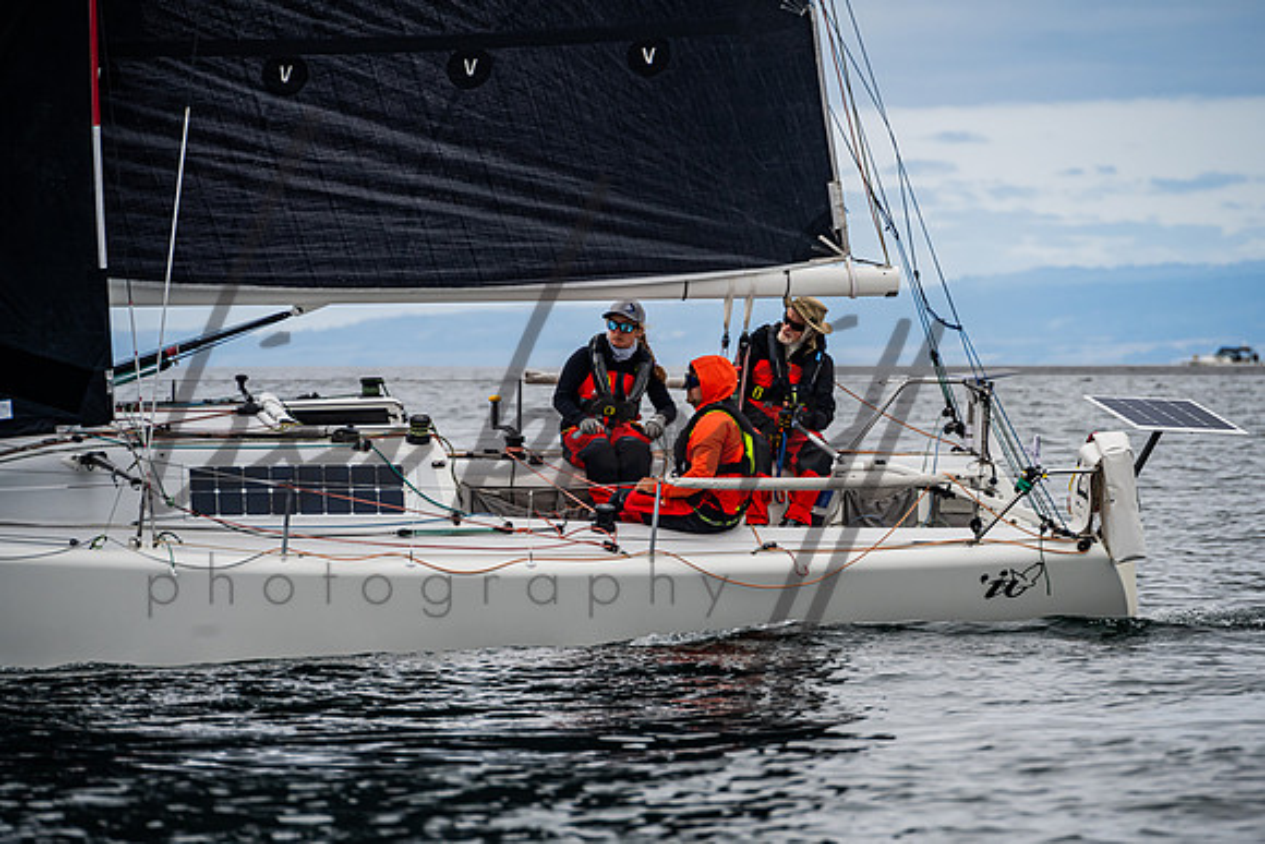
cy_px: 468
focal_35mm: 333
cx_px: 702
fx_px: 11695
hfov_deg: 6.2
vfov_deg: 4.1
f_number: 8
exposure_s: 1/2000
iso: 640
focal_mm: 300
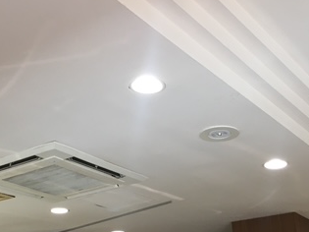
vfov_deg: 24.7
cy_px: 146
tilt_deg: +20.5
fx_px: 526
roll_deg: +0.5
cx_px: 135
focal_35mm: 59
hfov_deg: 32.7
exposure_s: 1/30
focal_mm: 4.15
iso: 50
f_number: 2.2
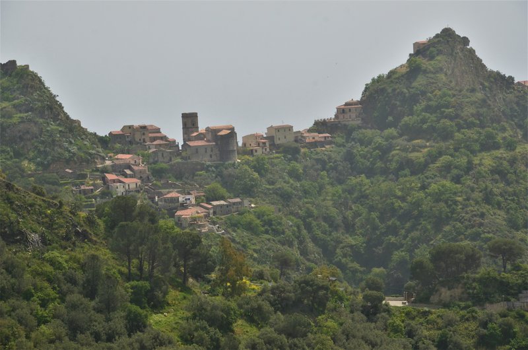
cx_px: 264
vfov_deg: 8.7
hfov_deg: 13.1
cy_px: 175
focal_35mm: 158
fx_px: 2305
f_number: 10
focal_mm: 105
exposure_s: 1/250
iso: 250
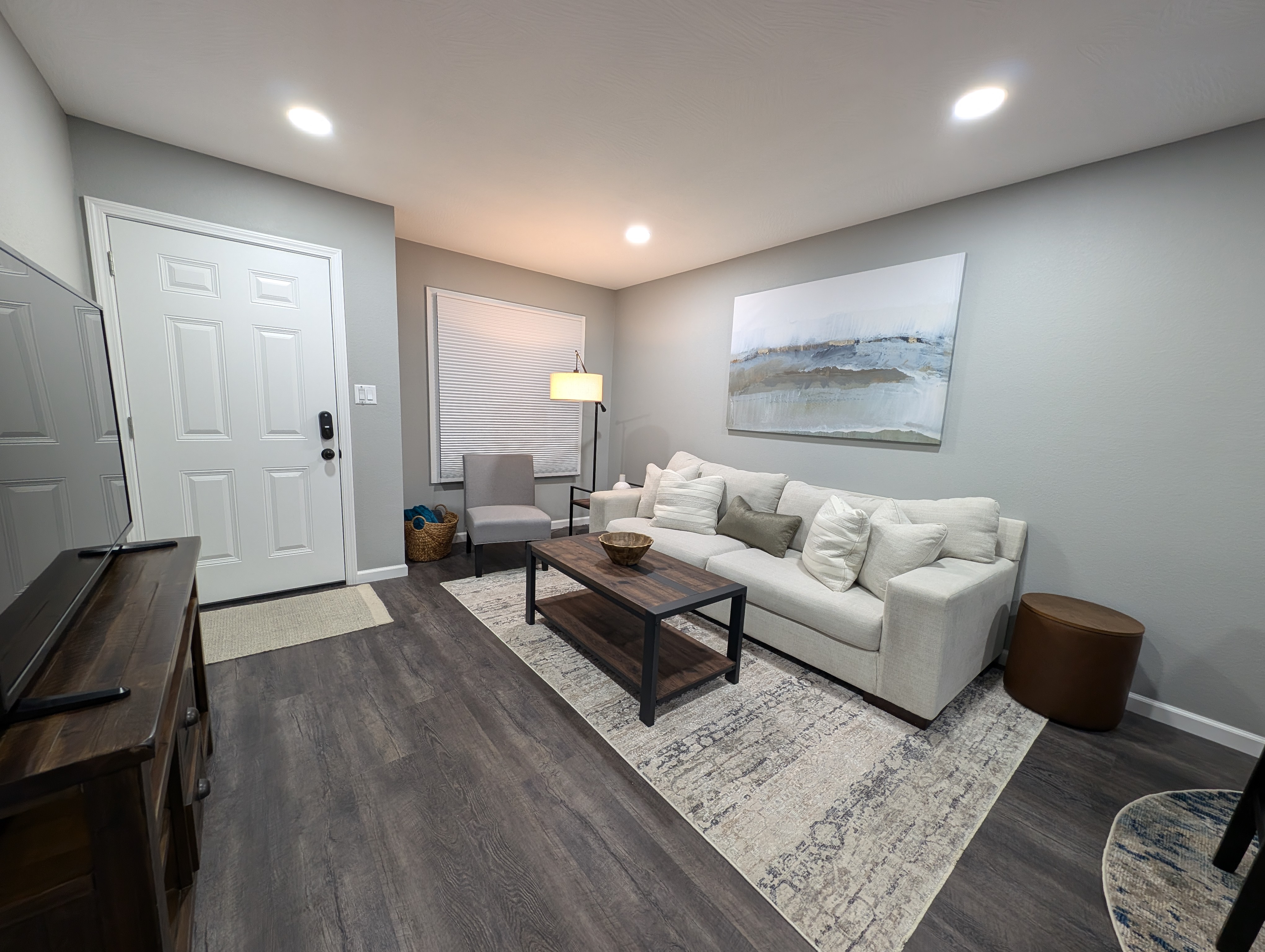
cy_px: 476
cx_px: 632
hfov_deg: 110.5
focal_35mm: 12
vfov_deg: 94.6
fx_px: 439
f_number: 1.95
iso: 88
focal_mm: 2.23
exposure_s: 1/24
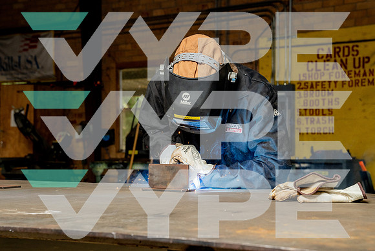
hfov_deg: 28.3
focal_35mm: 71
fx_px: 745
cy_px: 126
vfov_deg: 19.1
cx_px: 188
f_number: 8
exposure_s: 1/250
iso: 1600
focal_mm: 70
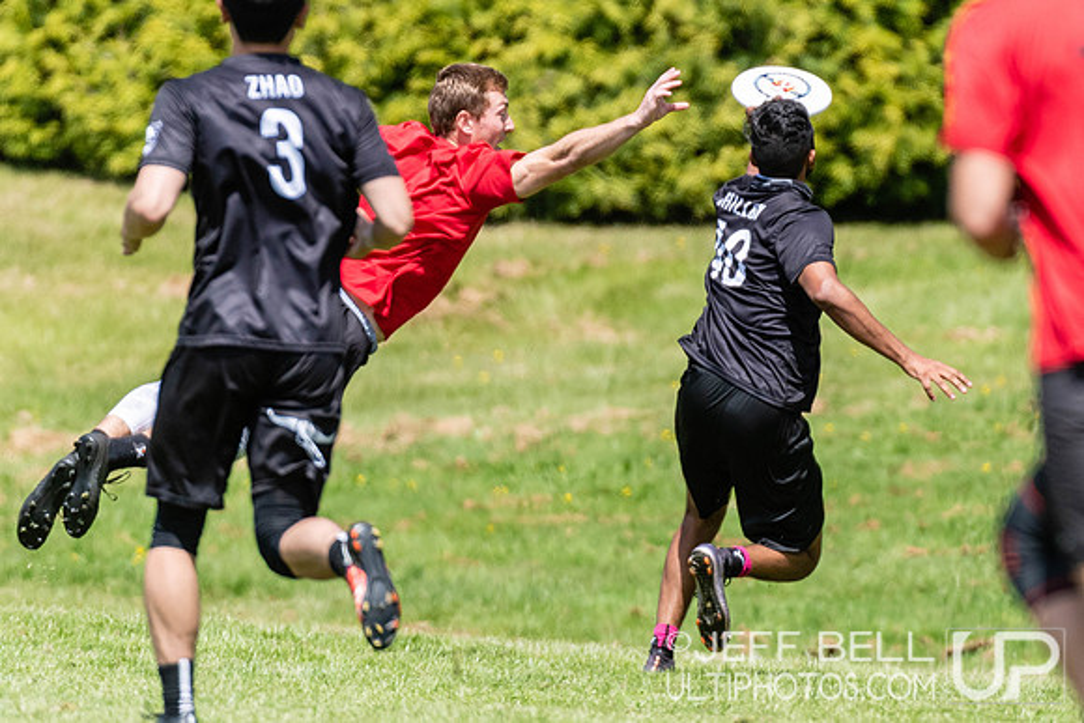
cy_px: 300
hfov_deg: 2.0
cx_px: 842
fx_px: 30977
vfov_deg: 1.3
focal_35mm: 1029
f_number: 4
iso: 400
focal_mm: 400
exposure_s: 1/2500
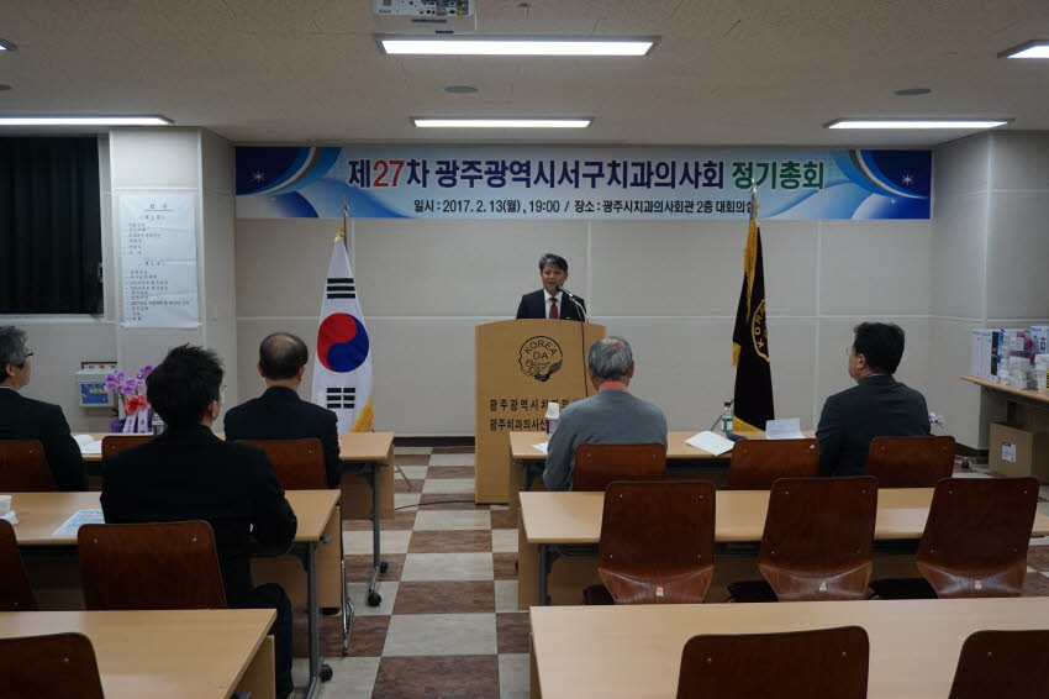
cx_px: 524
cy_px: 350
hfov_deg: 57.2
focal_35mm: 33
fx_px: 961
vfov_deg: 39.9
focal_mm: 22
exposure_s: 1/160
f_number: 4
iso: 800
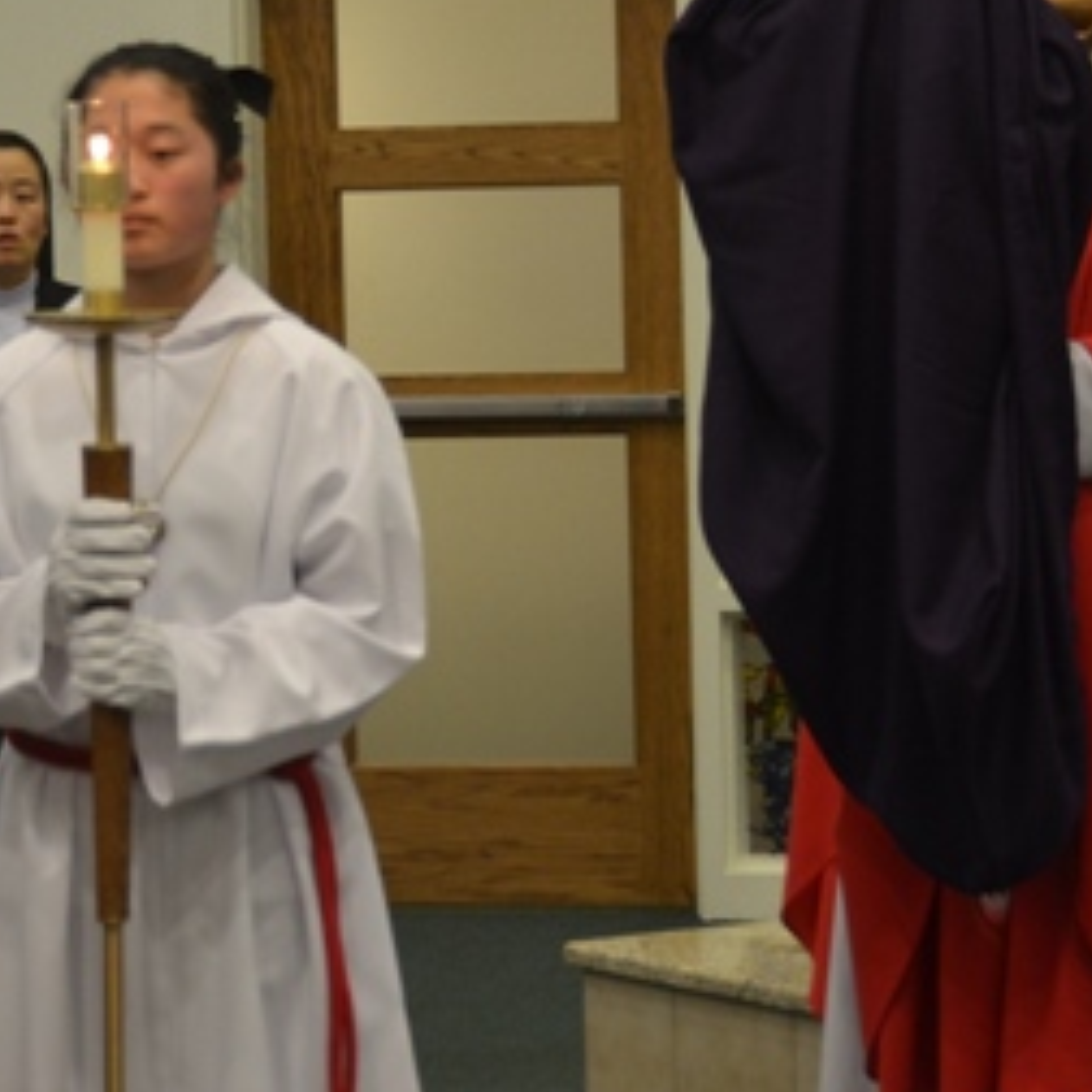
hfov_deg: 11.3
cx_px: 550
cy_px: 316
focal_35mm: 155
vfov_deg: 11.3
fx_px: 5532
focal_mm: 48
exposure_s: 1/30
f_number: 4.5
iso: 800
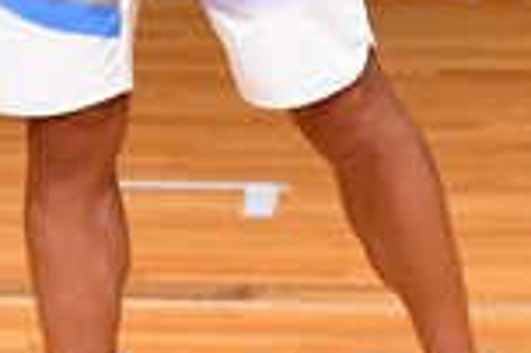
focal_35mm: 1379
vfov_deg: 1.0
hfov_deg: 1.5
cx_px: 201
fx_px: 20318
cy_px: -259
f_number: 5.6
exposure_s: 1/400
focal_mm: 180
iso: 4000
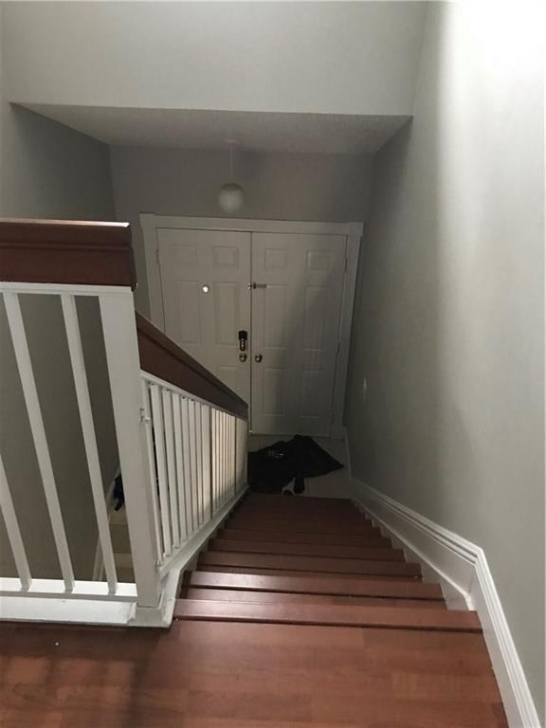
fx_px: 589
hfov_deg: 49.7
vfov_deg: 63.4
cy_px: 364
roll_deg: -0.4
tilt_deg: -30.0
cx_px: 273
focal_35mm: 28
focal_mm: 3.99
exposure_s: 1/6
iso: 80
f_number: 1.8
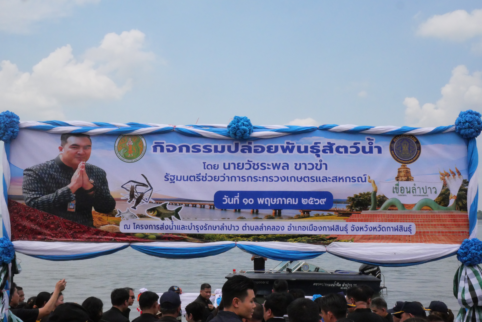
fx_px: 576
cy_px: 154
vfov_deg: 31.2
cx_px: 244
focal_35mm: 43
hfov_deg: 45.4
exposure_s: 1/2000
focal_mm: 20
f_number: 18
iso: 3200
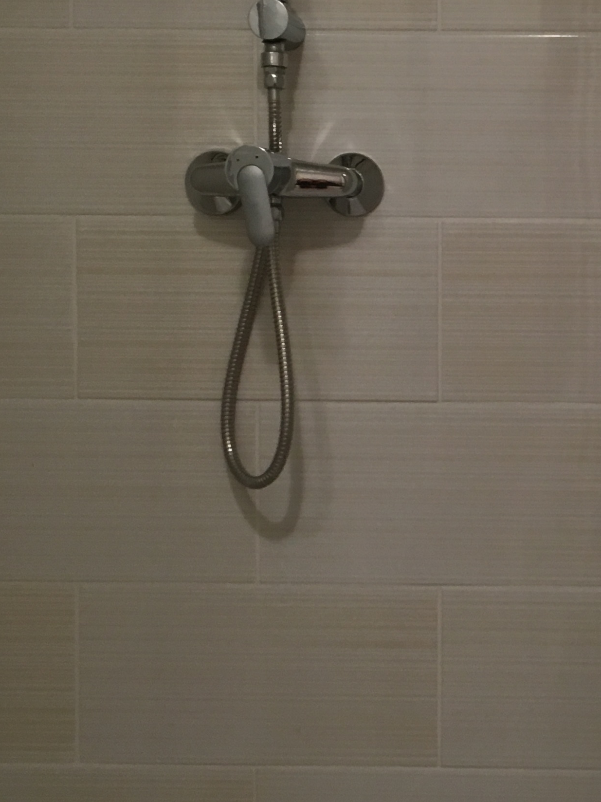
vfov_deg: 27.4
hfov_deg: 19.9
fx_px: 1644
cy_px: 385
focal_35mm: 71
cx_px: 649
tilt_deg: -3.6
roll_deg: -0.4
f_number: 2.2
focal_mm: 4.15
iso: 125
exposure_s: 1/33
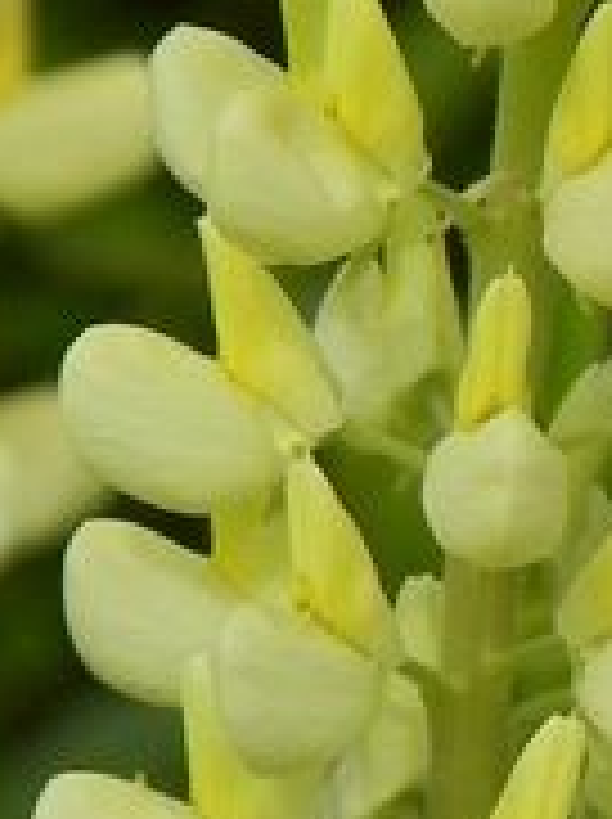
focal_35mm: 1480
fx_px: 34970
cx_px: 250
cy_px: -158
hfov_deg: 1.0
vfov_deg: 1.3
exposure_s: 1/1000
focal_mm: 59.9
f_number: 5
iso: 160
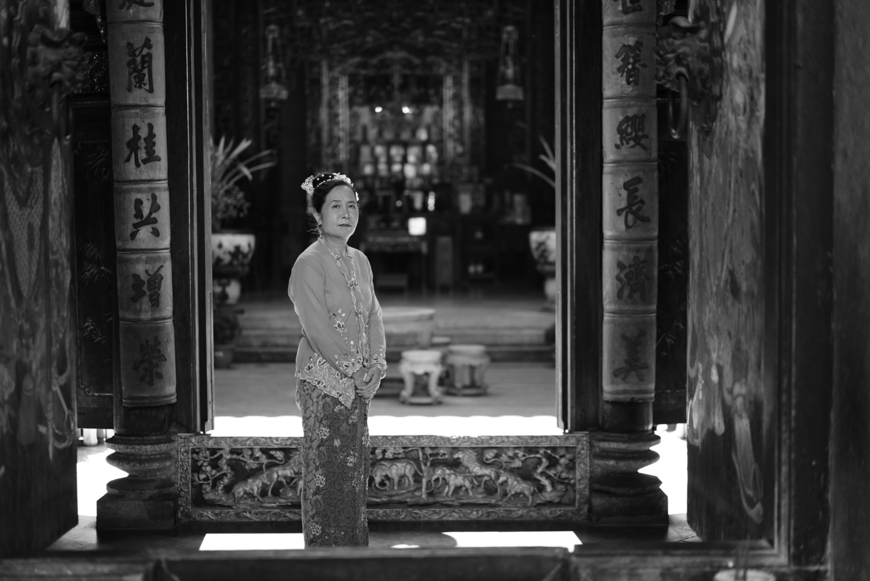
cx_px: 435
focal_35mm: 55
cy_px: 290
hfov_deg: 36.2
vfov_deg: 24.7
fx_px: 1330
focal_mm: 55
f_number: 1.8
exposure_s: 1/3200
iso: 1250
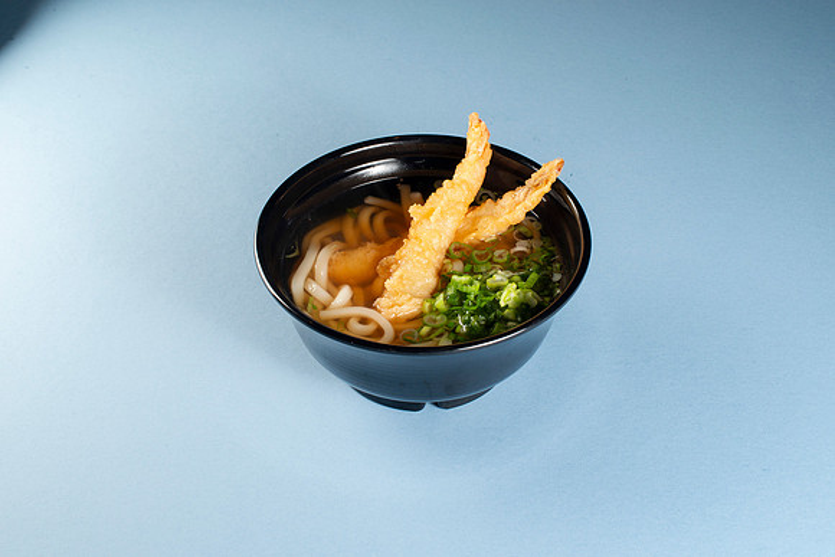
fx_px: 1253
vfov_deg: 25.1
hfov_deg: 36.9
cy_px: 274
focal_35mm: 54
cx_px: 417
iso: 250
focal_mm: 50
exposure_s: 1/100
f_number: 13
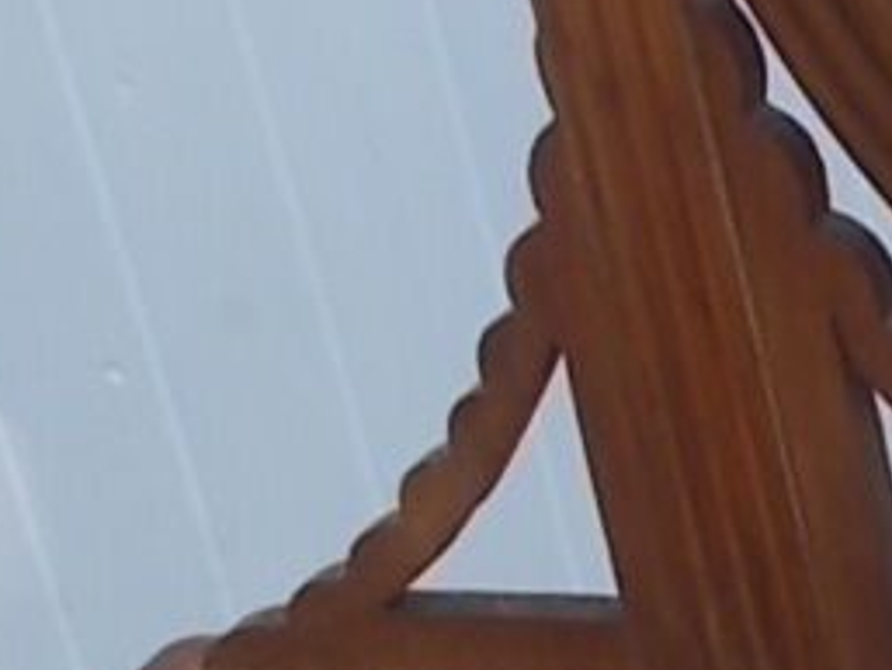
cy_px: 528
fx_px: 4176
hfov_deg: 11.0
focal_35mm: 162
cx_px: 1864
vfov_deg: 9.2
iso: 80
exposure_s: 1/125
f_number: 3.2
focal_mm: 4.6
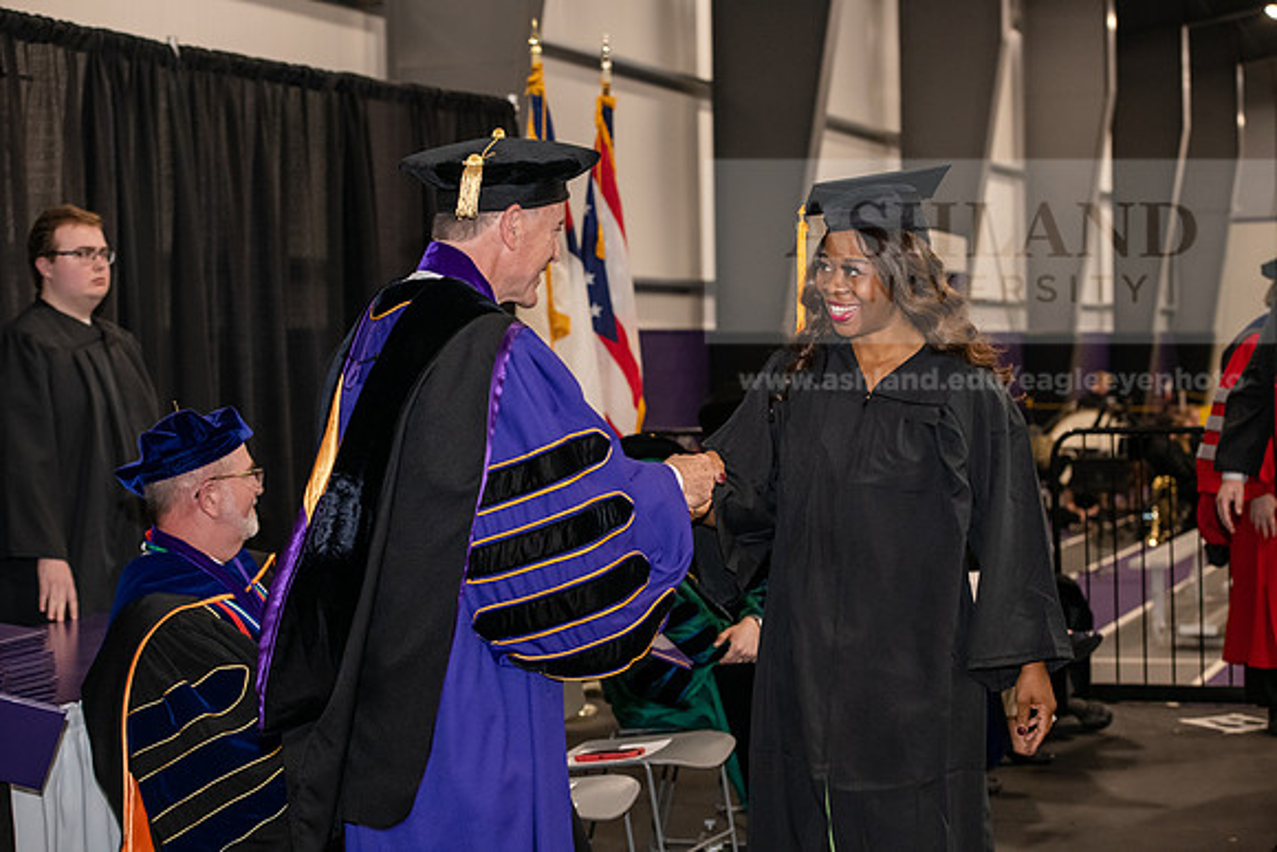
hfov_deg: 28.8
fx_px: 2484
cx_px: 638
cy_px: 426
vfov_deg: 19.5
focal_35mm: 70
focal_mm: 70
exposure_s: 1/200
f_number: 5
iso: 2500
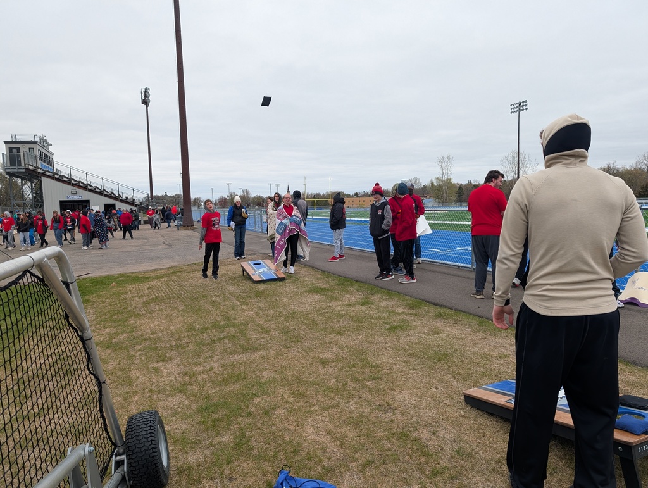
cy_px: 244
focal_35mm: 24
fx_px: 450
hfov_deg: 71.5
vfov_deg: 56.9
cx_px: 324
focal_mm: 6.9
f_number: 1.68
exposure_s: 1/499
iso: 27
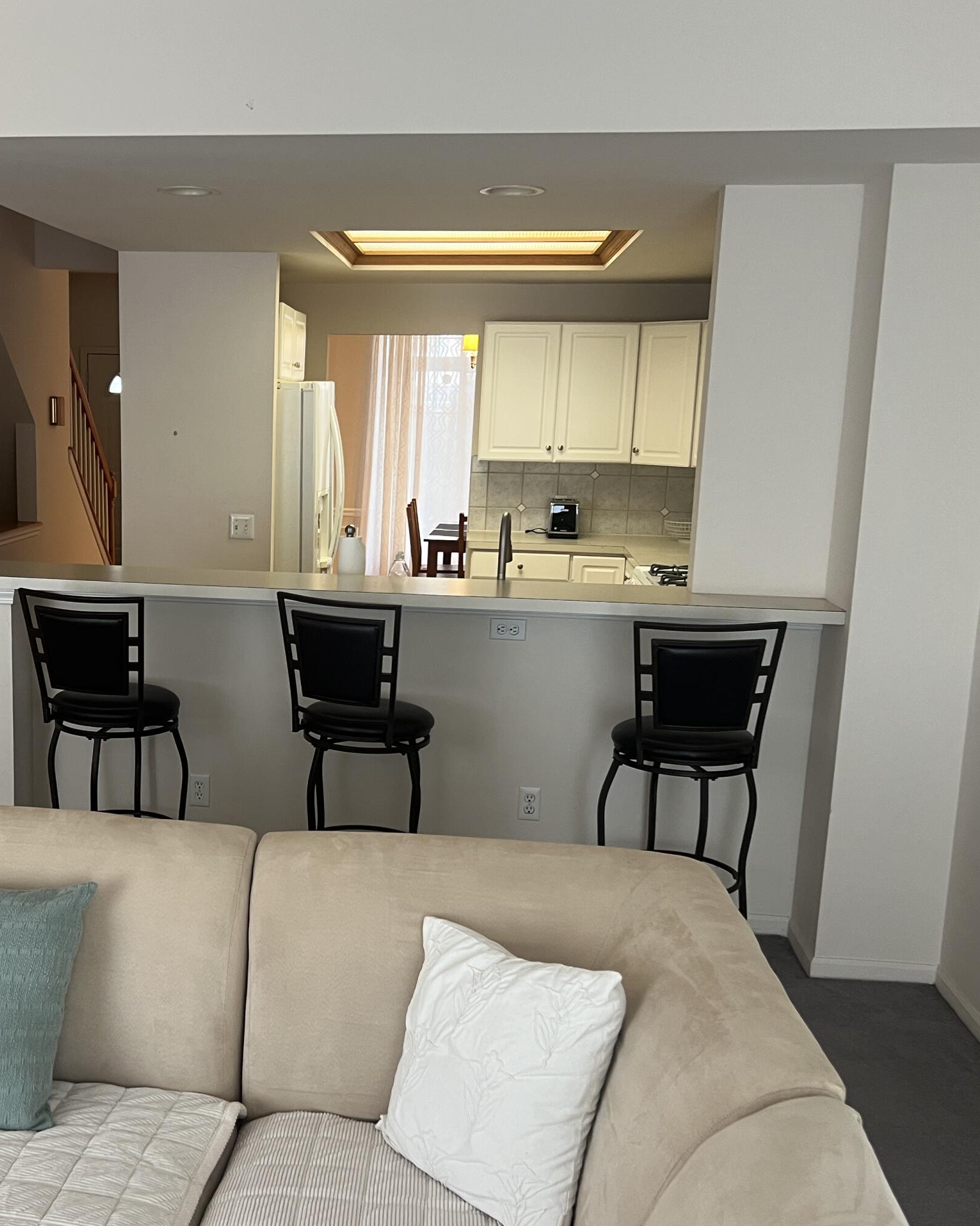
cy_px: 652
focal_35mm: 38
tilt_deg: -10.2
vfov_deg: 47.9
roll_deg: -0.8
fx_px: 1378
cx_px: 269
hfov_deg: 38.3
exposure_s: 1/60
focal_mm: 5.7
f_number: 1.5
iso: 80
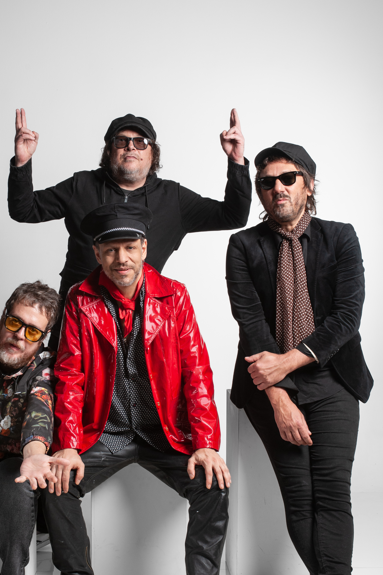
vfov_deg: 29.2
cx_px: 149
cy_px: 298
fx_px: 1101
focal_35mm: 69
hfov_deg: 19.7
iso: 200
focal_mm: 48
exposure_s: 1/160
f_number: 9
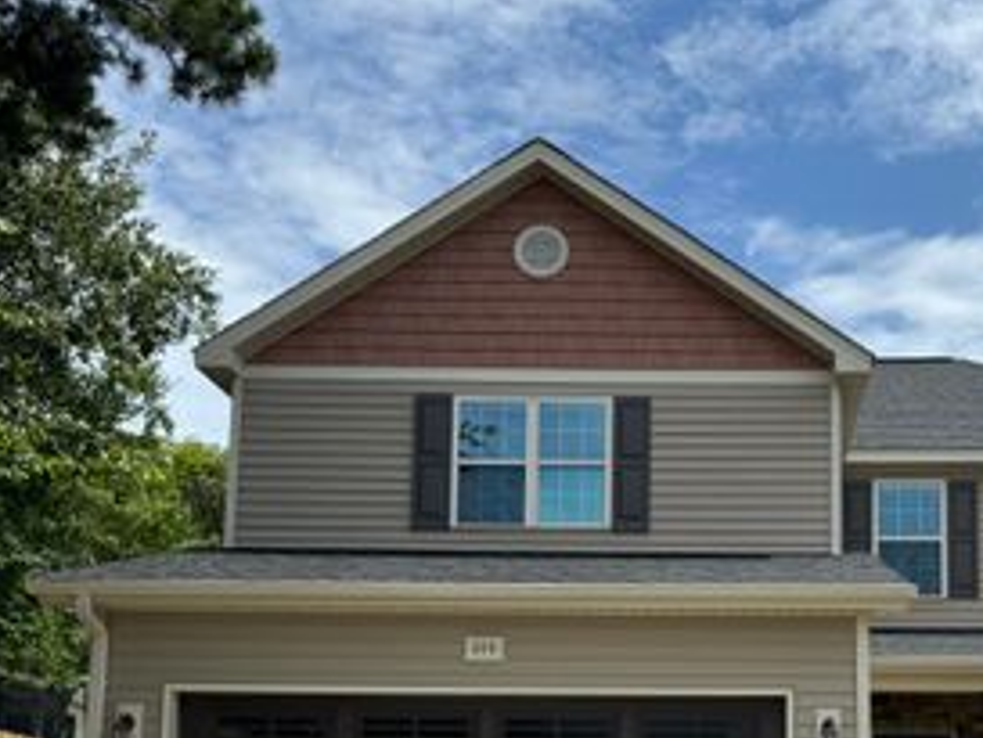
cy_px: 668
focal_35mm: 44
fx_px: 1250
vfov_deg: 31.3
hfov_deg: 41.8
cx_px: 720
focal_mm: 6.76
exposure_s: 1/5814
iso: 80
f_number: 1.78
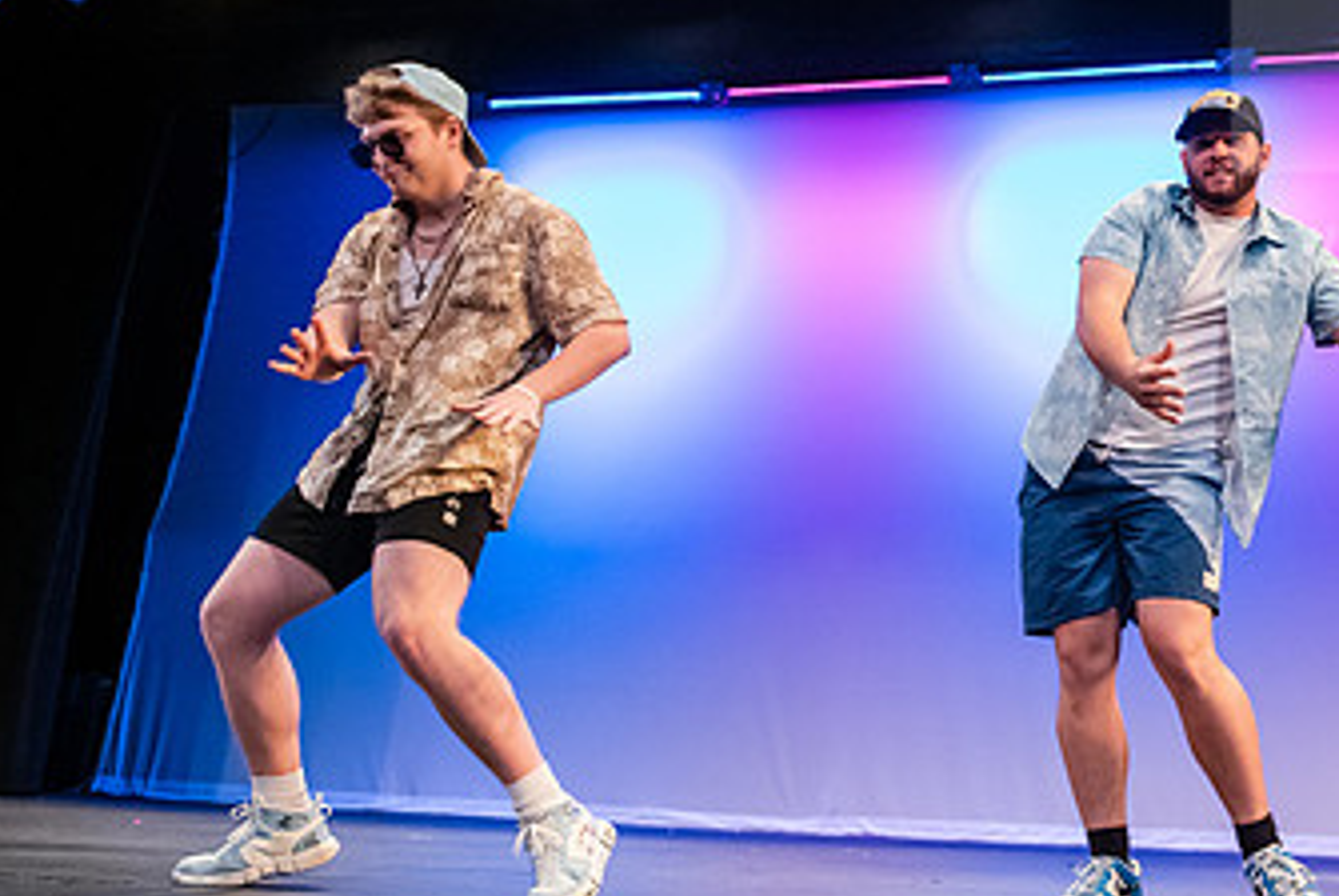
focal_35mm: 45
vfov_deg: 29.8
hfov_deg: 41.3
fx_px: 1675
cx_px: 1111
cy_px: 322
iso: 4000
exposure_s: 1/320
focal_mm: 26
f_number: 3.2
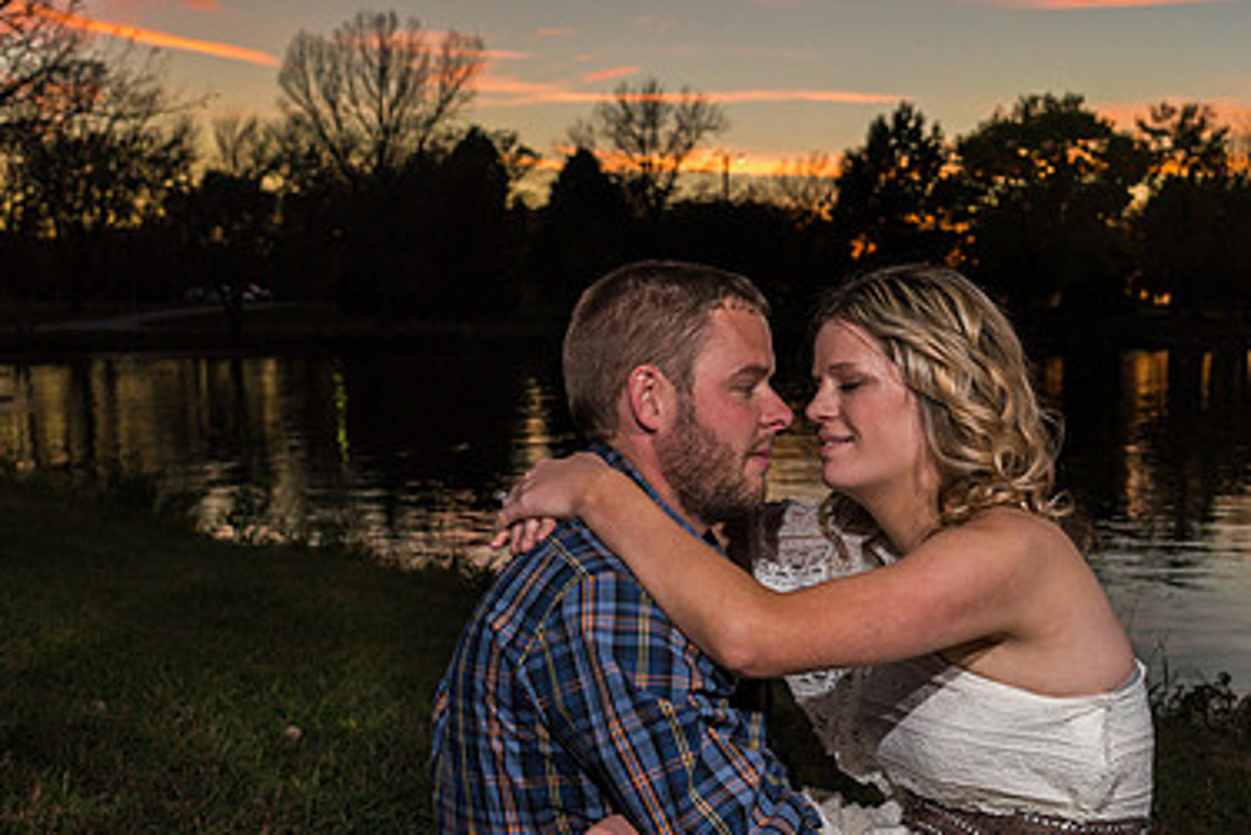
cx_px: 838
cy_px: 630
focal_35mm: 54
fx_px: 1877
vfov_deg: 24.8
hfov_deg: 36.5
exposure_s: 1/320
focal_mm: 35
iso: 640
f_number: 6.3
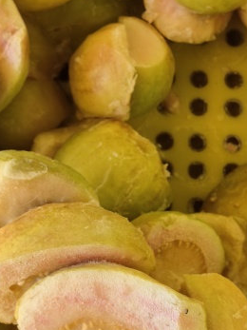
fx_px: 790
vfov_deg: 23.5
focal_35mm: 83
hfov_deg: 17.7
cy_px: 194
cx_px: 149
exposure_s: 1/100
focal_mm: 6.98
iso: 125
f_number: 2.8
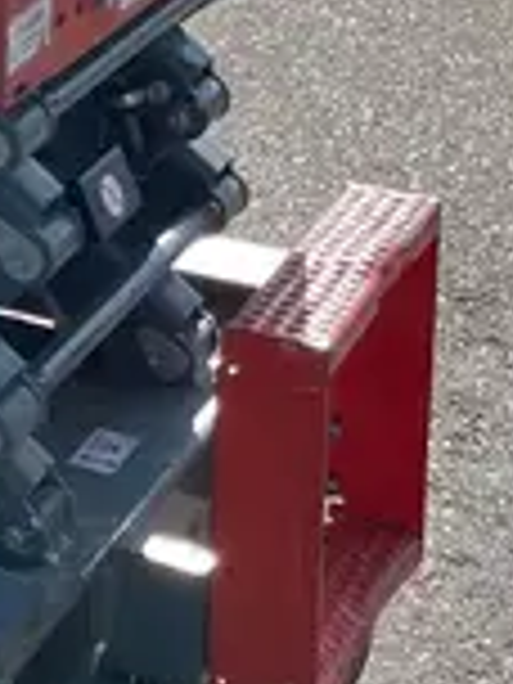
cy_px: -232
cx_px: -486
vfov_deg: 15.0
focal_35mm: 125
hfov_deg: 10.9
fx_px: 2470
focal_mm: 5.1
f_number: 1.6
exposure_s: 1/1957
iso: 50
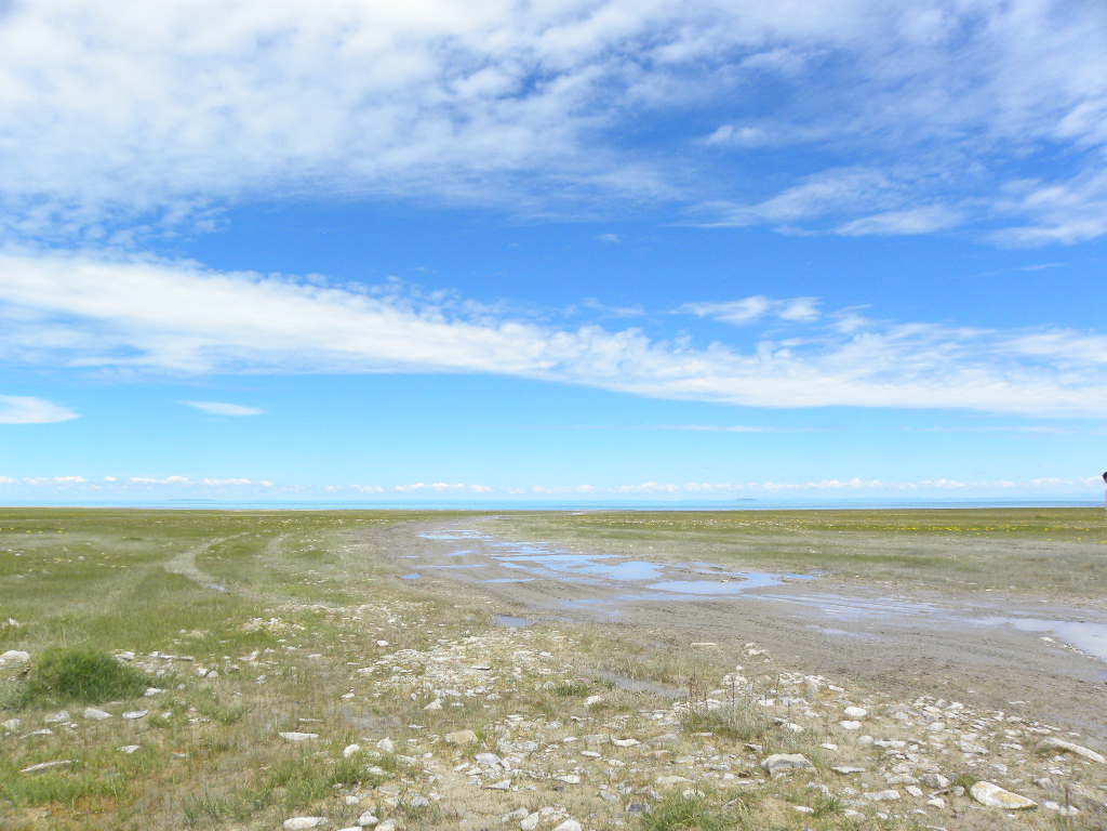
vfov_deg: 53.1
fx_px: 831
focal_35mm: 26
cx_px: 554
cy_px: 416
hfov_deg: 67.3
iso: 64
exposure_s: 1/284
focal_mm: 4.6
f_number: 6.3
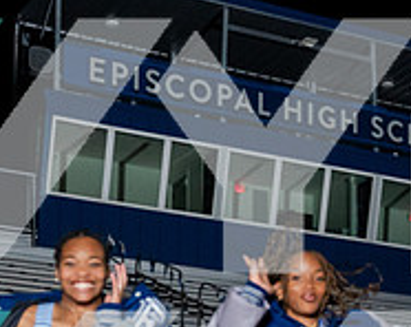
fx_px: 1335
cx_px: 329
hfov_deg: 17.4
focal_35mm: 110
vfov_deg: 13.4
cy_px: 438
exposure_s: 1/250
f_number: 7.1
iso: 1250
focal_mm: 28
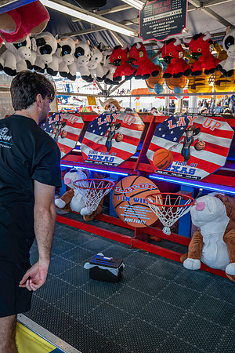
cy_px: 176
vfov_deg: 61.9
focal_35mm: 30
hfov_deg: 43.6
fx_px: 294
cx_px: 118
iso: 640
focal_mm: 30
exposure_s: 1/200
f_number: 5.6
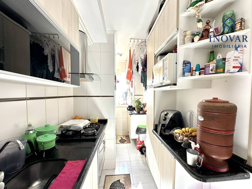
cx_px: 130
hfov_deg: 98.1
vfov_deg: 81.7
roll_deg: -0.8
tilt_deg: -3.6
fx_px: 109
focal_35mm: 15
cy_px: 99
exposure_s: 1/99
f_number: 2.2
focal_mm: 2.22
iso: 80
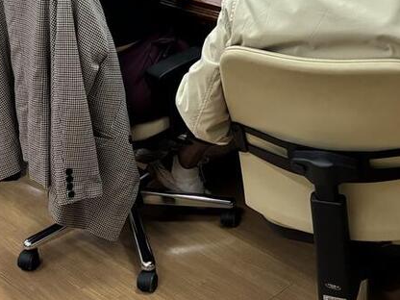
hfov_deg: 25.8
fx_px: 867
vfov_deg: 18.9
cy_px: -20
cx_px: 274
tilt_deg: -16.8
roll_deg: +0.9
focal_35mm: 75
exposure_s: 1/60
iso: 320
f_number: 1.6
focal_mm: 5.96
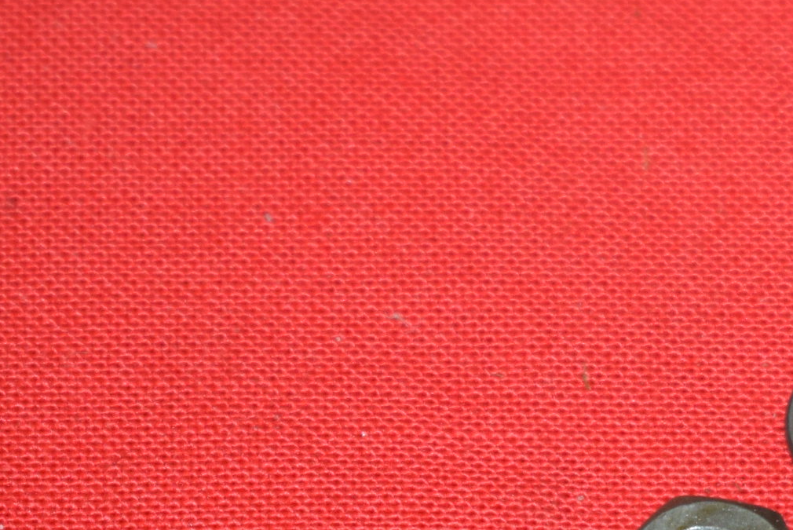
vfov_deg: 5.6
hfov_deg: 8.3
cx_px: 1043
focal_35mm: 244
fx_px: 5389
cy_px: 563
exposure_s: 1/60
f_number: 5.6
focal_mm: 55
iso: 800
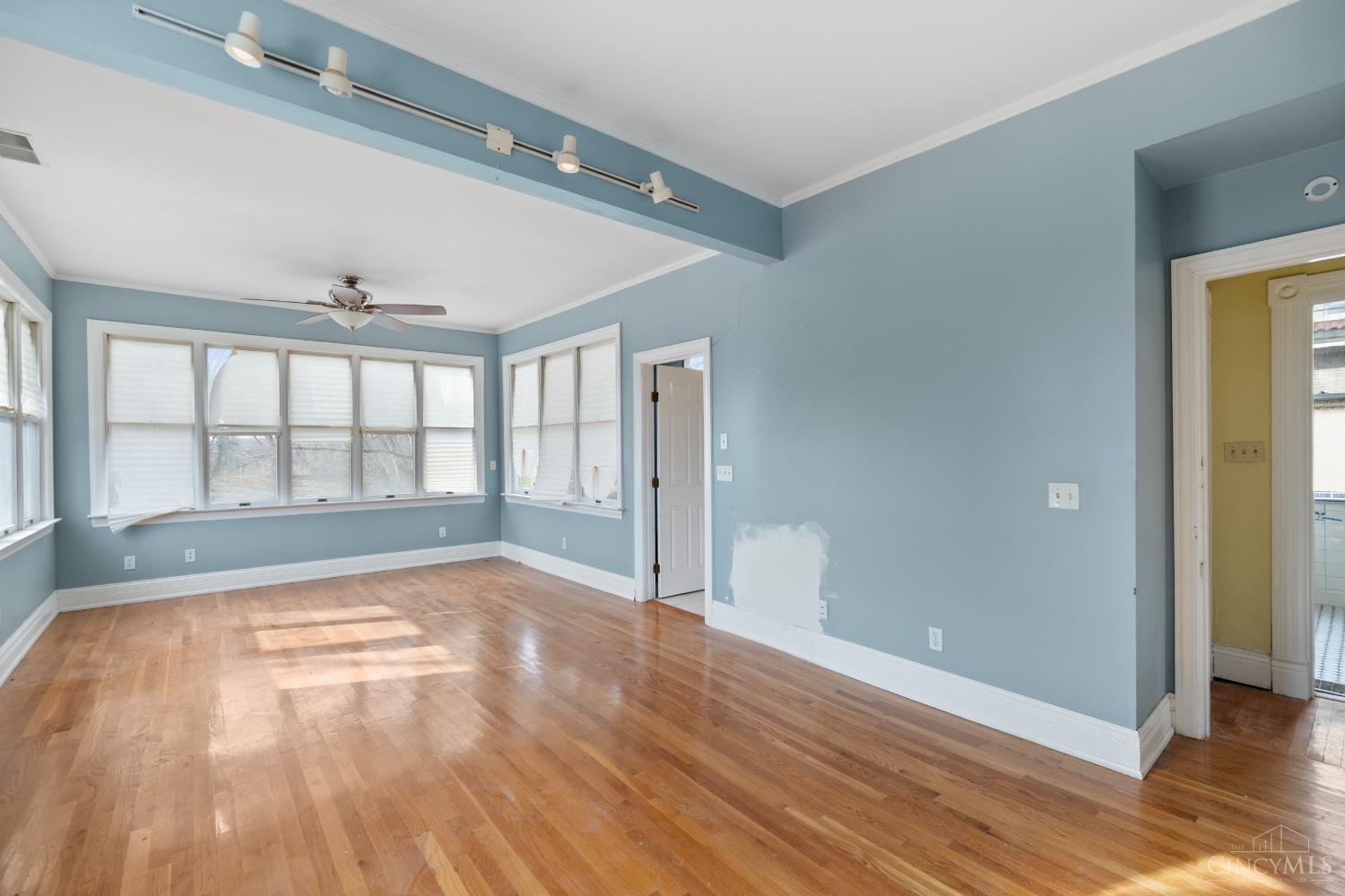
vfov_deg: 77.3
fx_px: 560
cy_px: 448
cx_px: 672
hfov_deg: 100.4
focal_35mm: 15
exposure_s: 1/20
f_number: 5
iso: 400
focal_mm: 10
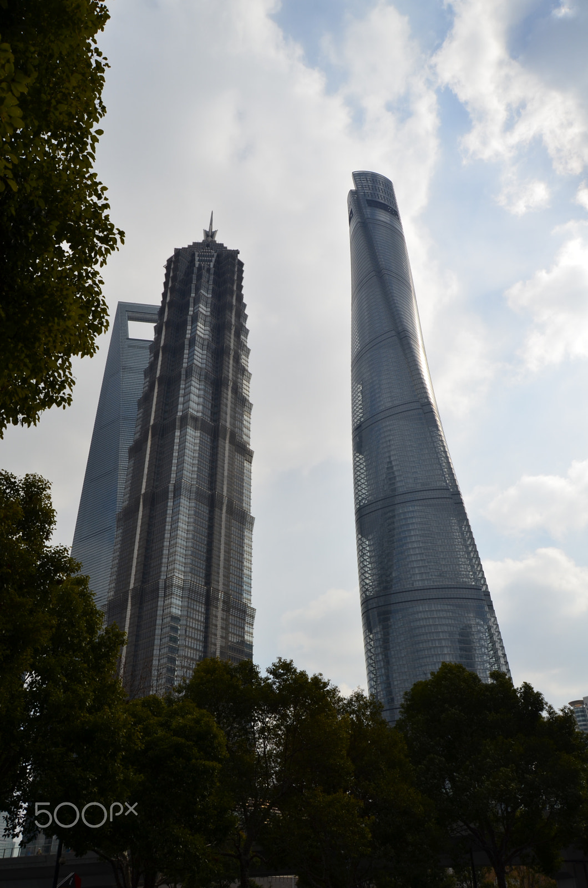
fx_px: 664
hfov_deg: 47.7
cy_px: 444
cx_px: 294
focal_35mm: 27
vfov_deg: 67.5
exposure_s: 1/500
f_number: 11
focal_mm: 18
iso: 160
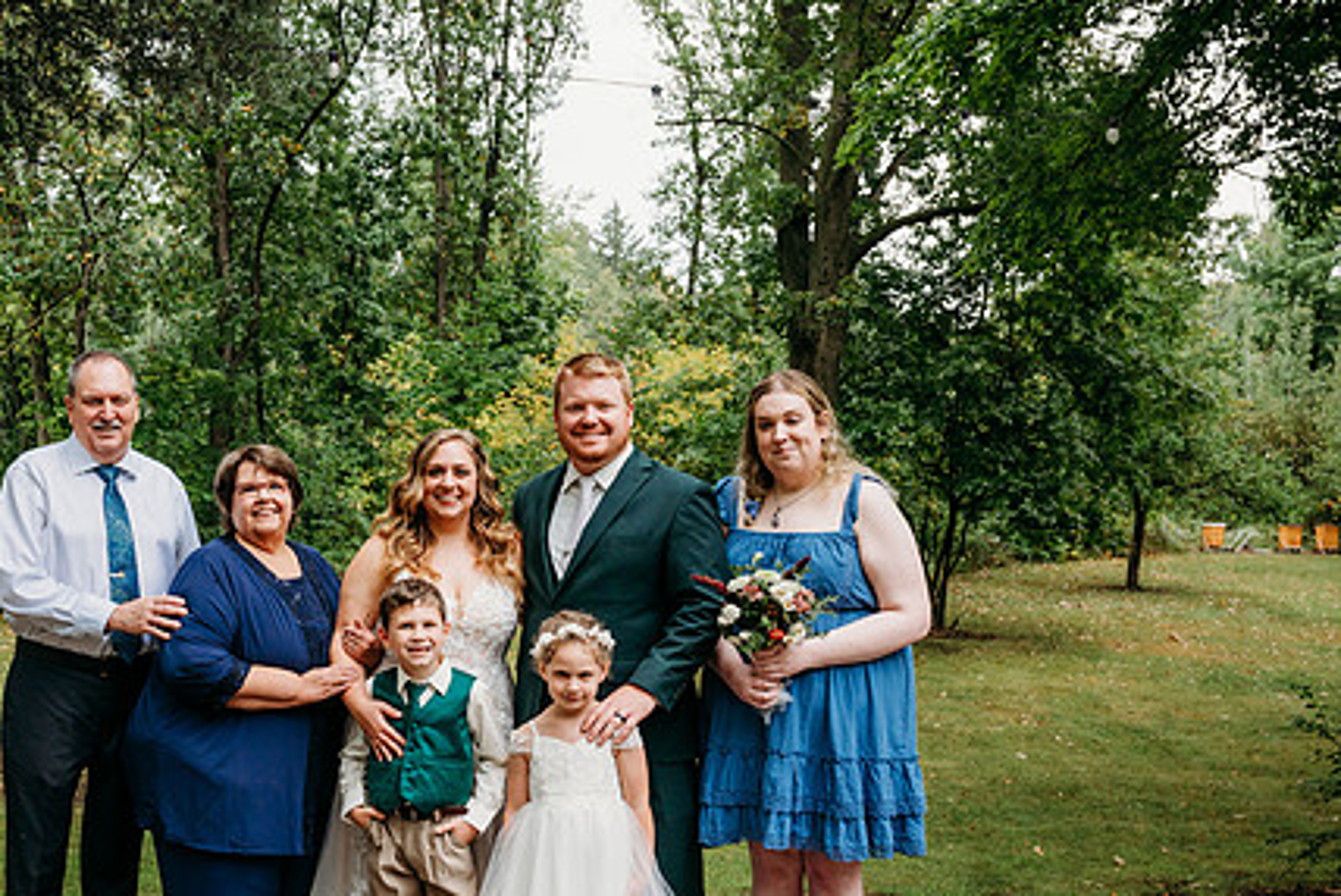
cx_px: 483
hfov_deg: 45.9
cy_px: 562
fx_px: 1566
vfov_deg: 31.8
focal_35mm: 42
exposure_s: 1/400
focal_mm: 31
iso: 200
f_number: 5
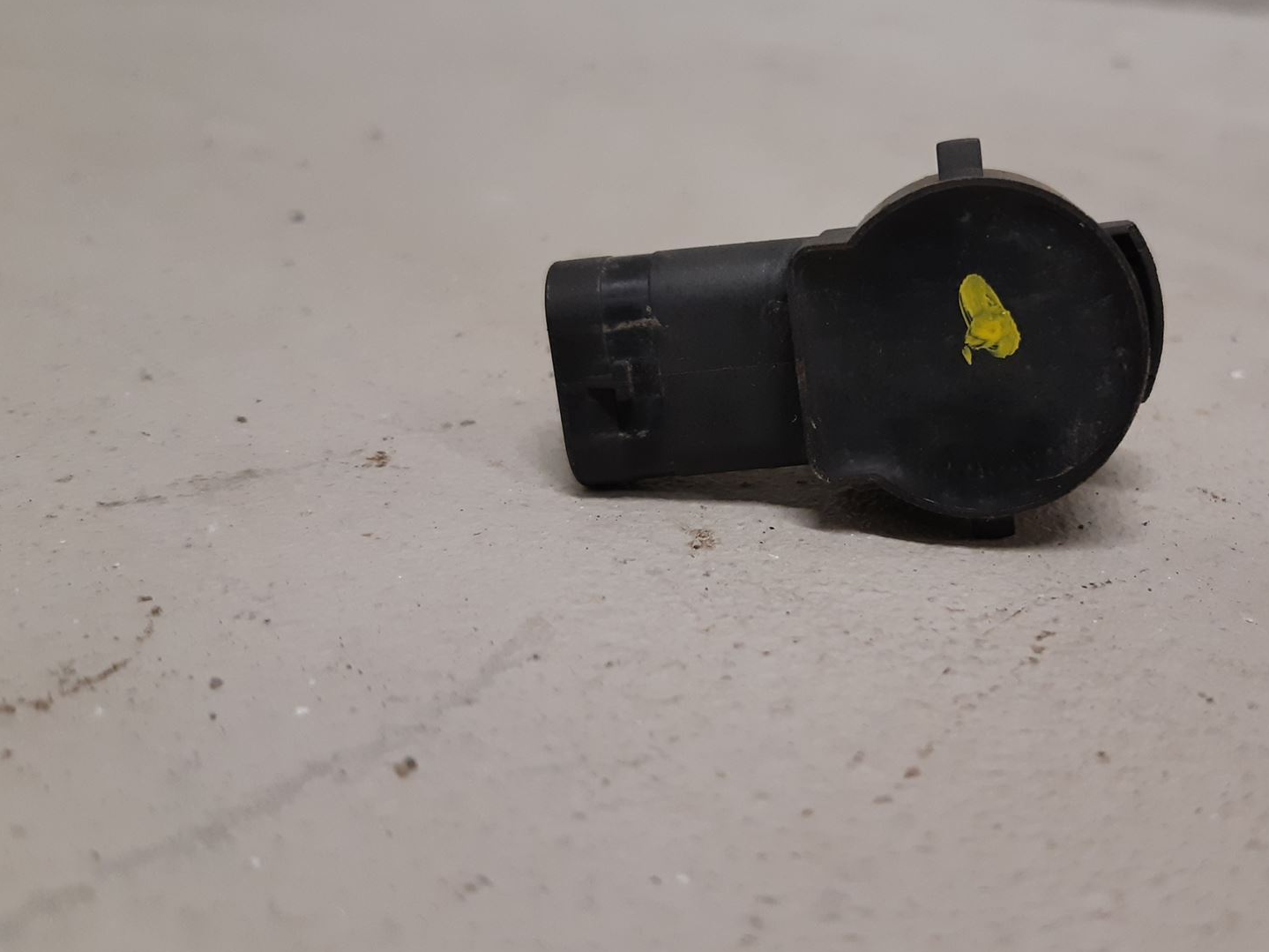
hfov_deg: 49.2
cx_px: 857
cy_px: 406
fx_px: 1356
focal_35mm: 37
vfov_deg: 38.6
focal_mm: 3.93
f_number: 1.7
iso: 160
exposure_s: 1/50
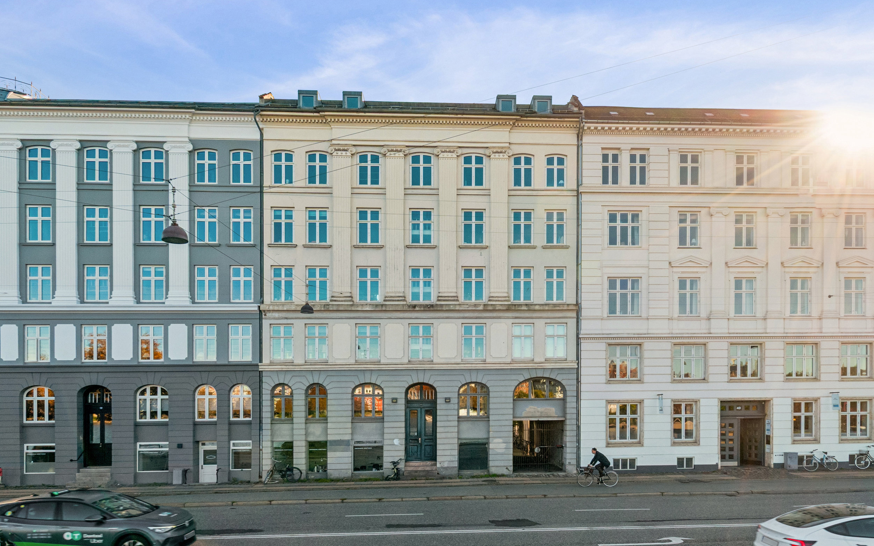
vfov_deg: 54.9
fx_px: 524
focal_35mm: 22
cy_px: 304
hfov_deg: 79.6
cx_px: 465
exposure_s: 1/250
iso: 200
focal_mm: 12
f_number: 10
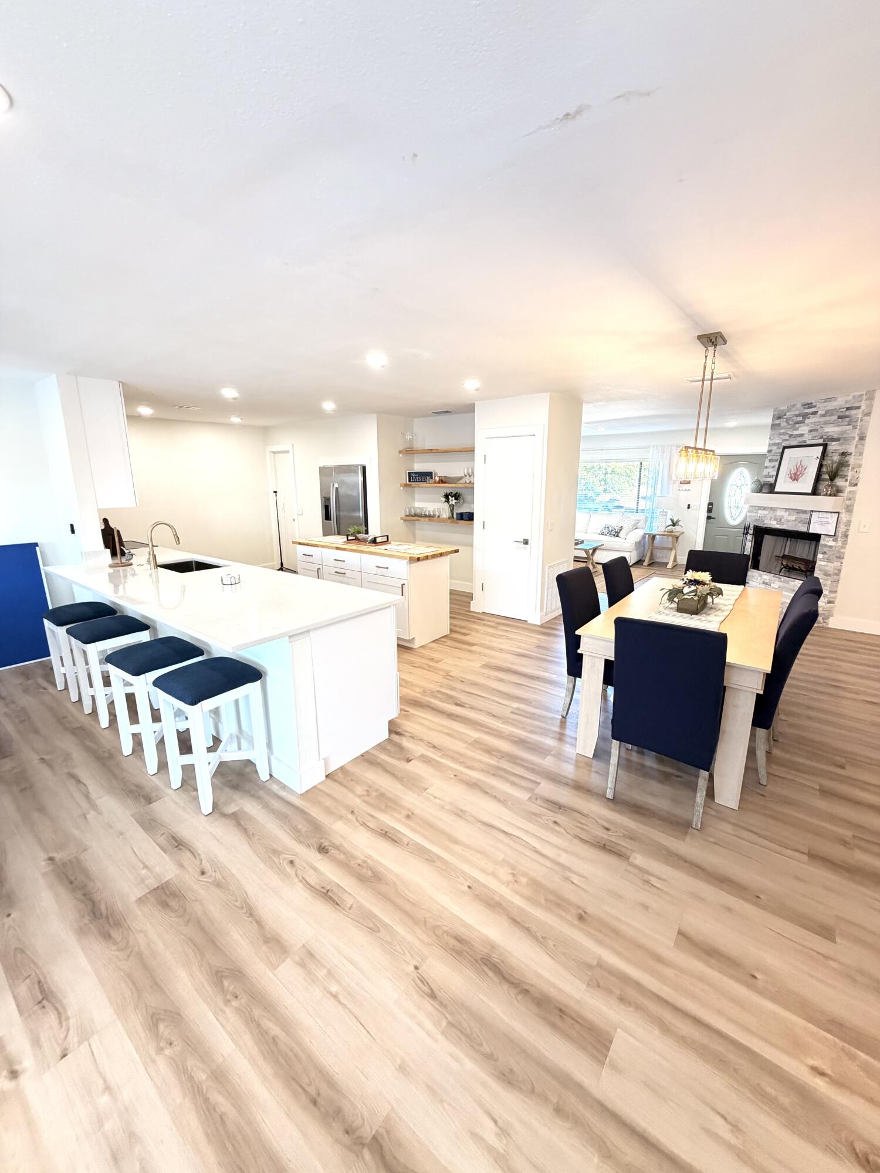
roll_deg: +0.7
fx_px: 475
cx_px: 440
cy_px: 586
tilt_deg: -12.4
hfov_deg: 85.7
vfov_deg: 102.1
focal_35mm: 14
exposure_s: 1/60
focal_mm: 2.22
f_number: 2.2
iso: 320
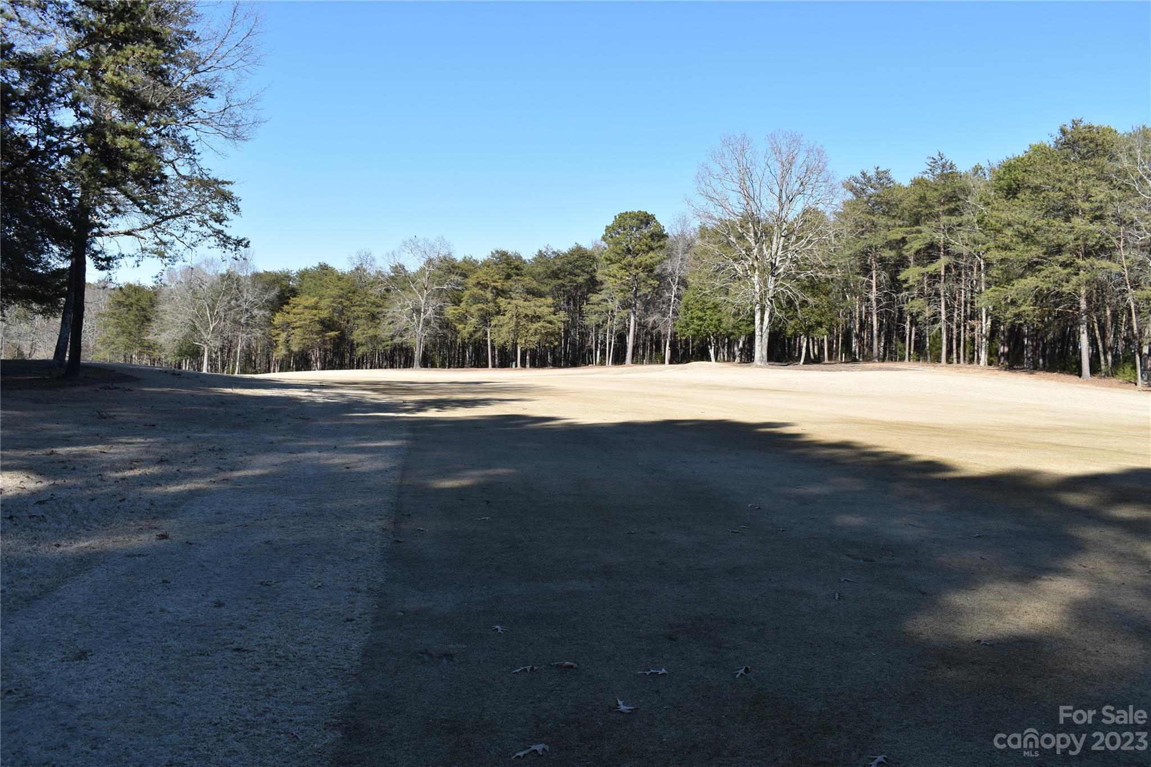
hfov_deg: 57.2
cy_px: 384
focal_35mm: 33
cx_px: 576
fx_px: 1055
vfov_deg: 40.0
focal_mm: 22
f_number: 9
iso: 200
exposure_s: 1/320
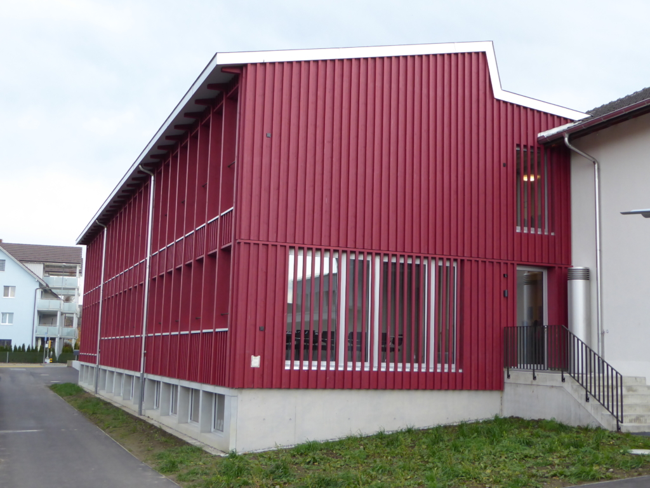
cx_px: 325
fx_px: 864
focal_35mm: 46
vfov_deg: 31.5
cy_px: 244
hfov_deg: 41.2
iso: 200
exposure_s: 1/125
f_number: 3.9
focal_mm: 7.8
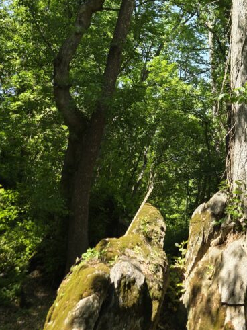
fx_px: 457
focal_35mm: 48
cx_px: 241
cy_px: 5
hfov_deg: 28.6
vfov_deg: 36.0
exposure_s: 1/359
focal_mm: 6.3
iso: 32
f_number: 1.7
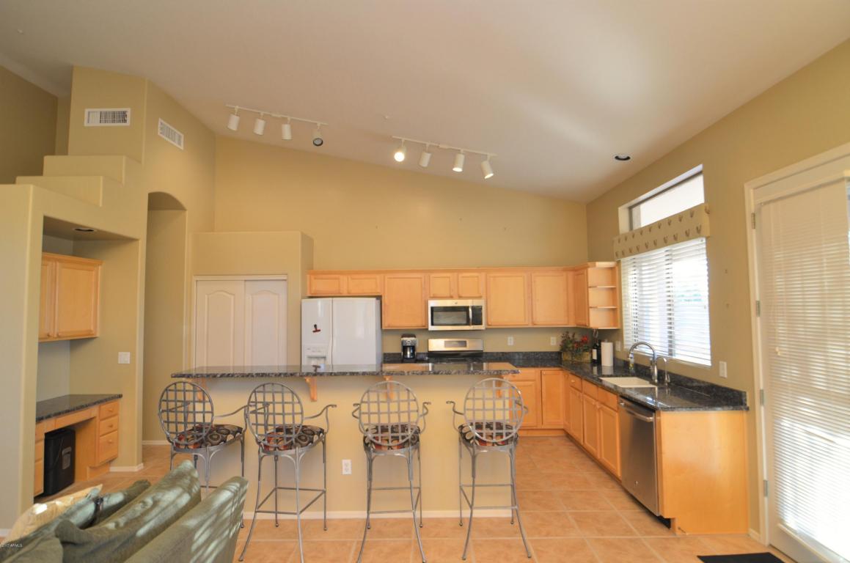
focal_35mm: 20
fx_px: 460
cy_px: 282
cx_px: 425
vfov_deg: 63.0
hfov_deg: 85.5
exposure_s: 1/60
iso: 360
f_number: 4
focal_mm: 13
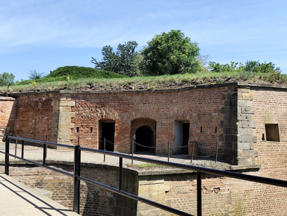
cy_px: 108
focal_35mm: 46
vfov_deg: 31.5
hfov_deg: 41.2
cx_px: 144
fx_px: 381
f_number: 1.65
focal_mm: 6.19
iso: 50
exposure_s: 1/612
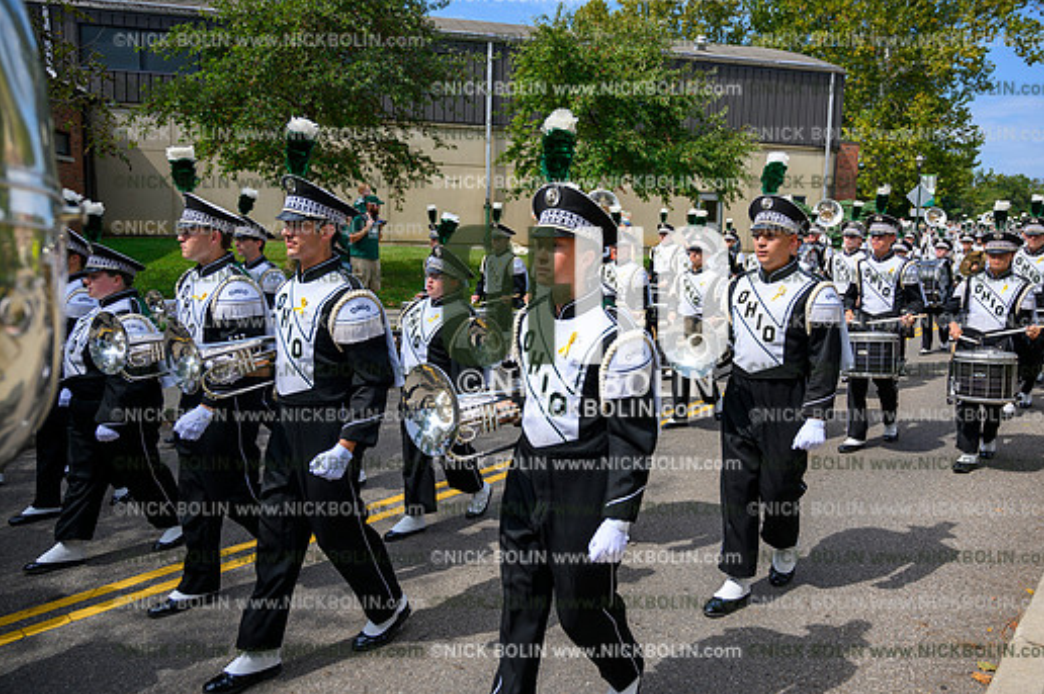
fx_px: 782
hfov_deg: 67.2
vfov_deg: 47.8
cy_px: 322
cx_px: 585
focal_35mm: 27
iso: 100
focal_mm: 24
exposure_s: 1/1250
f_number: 4
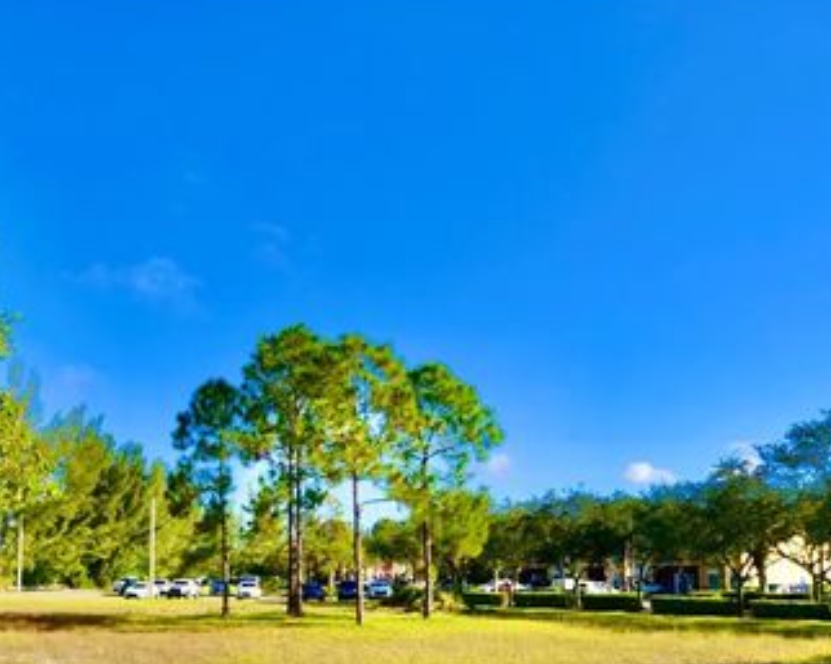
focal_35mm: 28
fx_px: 688
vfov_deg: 48.8
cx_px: 323
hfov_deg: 61.6
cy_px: 522
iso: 100
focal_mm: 10
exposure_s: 1/160
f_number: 6.3
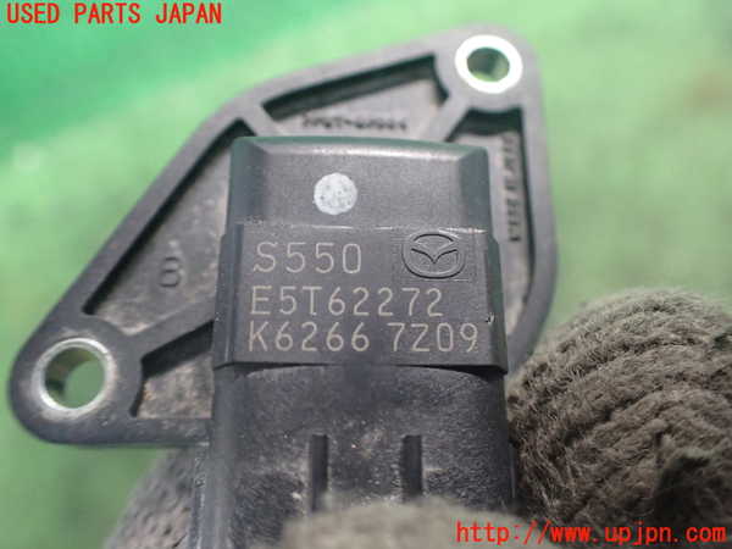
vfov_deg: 46.8
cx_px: 366
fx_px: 634
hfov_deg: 60.0
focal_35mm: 30
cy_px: 274
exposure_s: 1/40
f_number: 2.3
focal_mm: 5.4
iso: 800
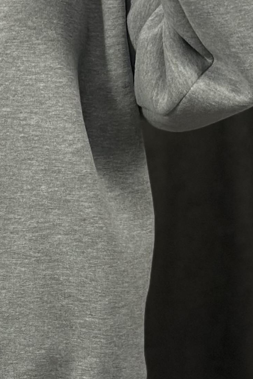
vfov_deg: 11.2
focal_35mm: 183
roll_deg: +2.1
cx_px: -133
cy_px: 215
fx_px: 1930
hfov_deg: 7.4
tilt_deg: -28.8
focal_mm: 6.86
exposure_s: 1/100
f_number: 1.78
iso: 160
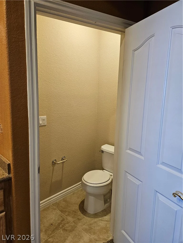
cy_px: 122
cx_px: 92
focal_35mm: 23
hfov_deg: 58.9
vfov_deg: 73.9
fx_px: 162
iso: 320
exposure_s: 1/120
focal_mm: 5.4
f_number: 1.8
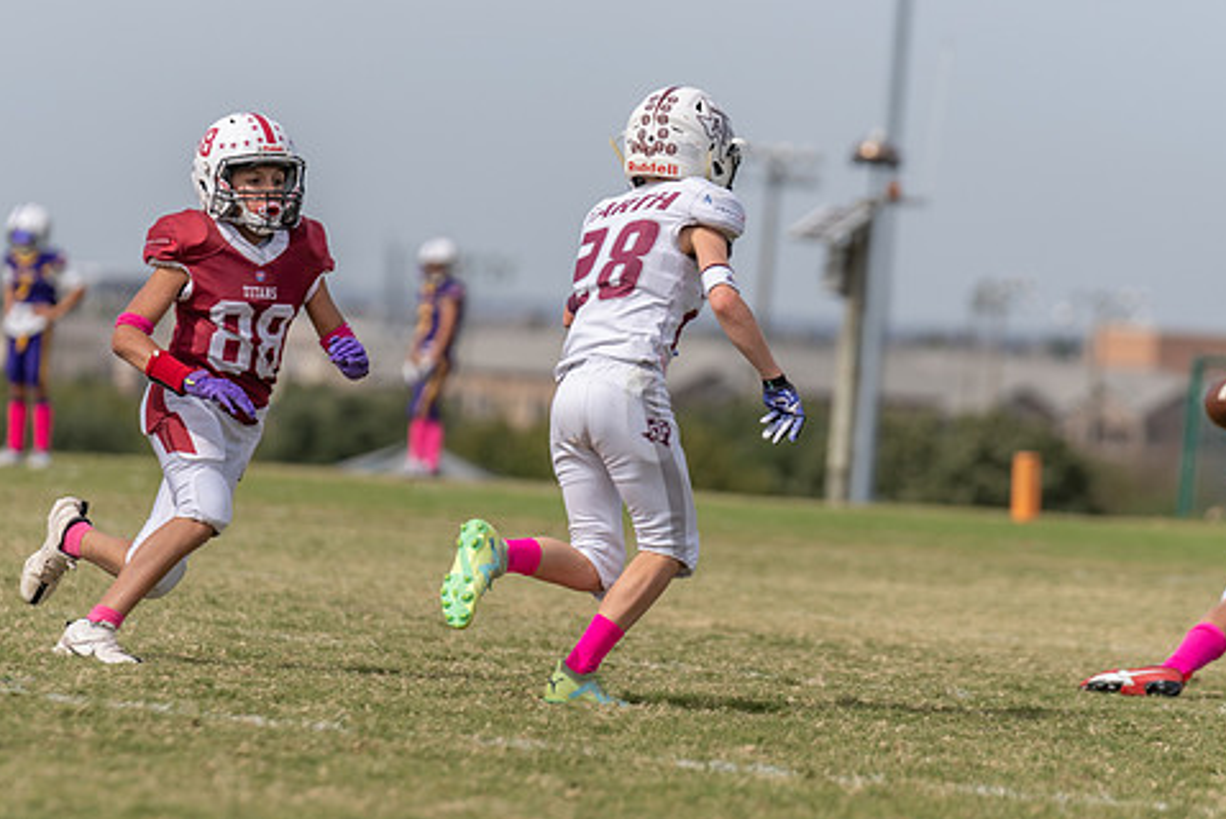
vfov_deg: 4.4
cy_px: 449
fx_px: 10631
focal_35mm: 312
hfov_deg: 6.6
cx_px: 607
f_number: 3.5
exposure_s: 1/1600
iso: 100
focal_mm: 200
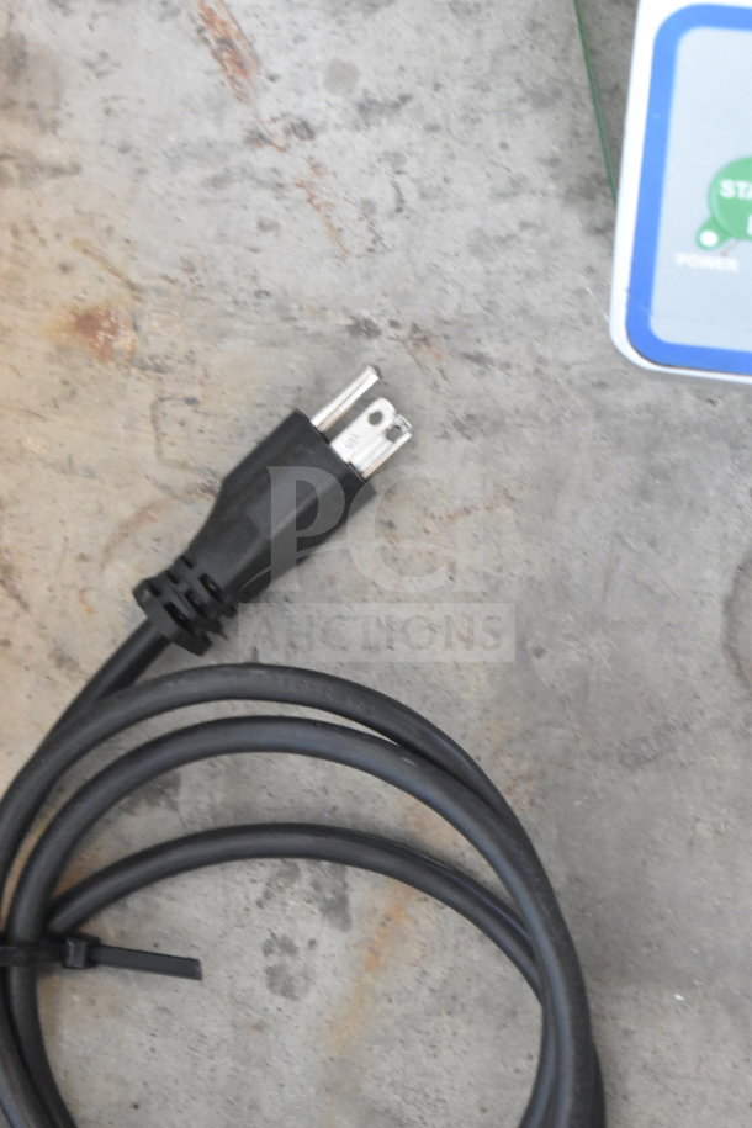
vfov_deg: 24.6
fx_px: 2585
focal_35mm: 82
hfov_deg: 16.6
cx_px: 376
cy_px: 564
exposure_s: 1/100
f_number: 5.6
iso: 6400
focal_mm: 55
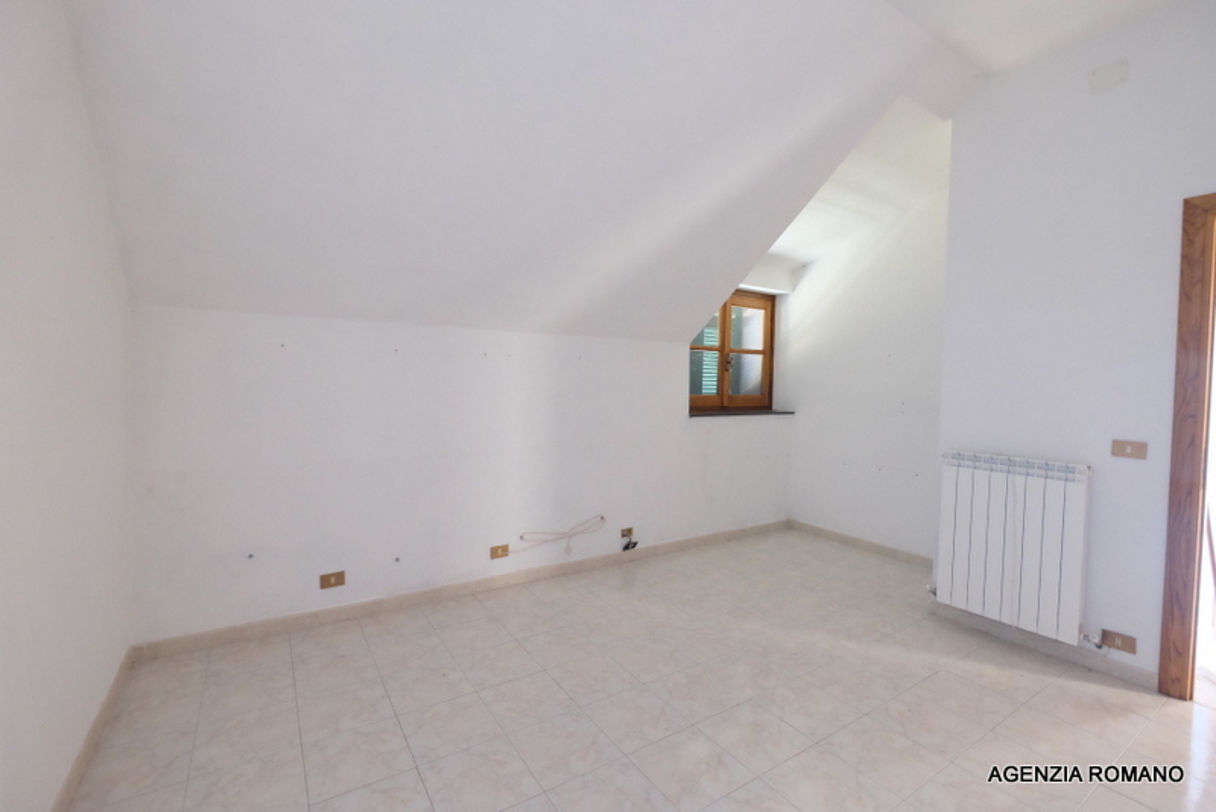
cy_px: 406
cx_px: 608
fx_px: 507
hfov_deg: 100.4
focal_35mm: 15
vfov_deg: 77.4
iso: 3200
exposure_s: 1/6
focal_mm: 10
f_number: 4
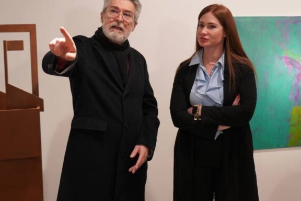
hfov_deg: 35.6
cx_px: 144
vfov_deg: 24.1
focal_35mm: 56
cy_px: 77
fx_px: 468
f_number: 4
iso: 2500
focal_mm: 42
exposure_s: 1/160
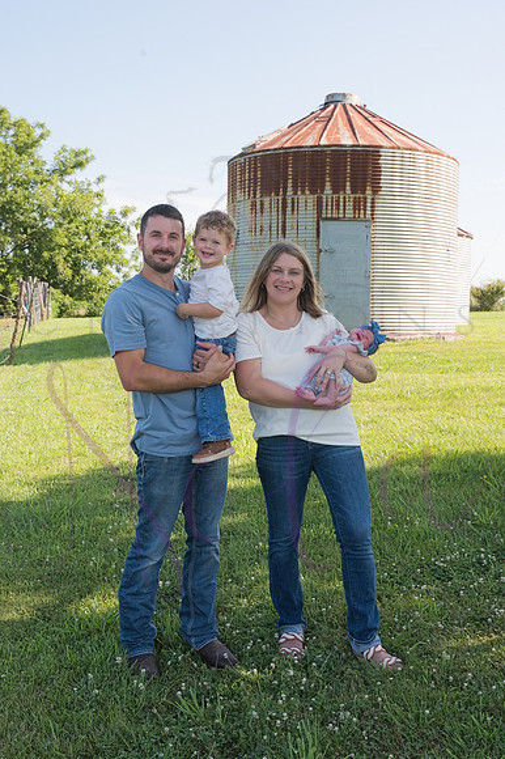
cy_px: 380
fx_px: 843
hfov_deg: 33.4
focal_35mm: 40
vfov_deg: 48.5
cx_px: 252
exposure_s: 1/320
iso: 400
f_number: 9
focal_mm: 40
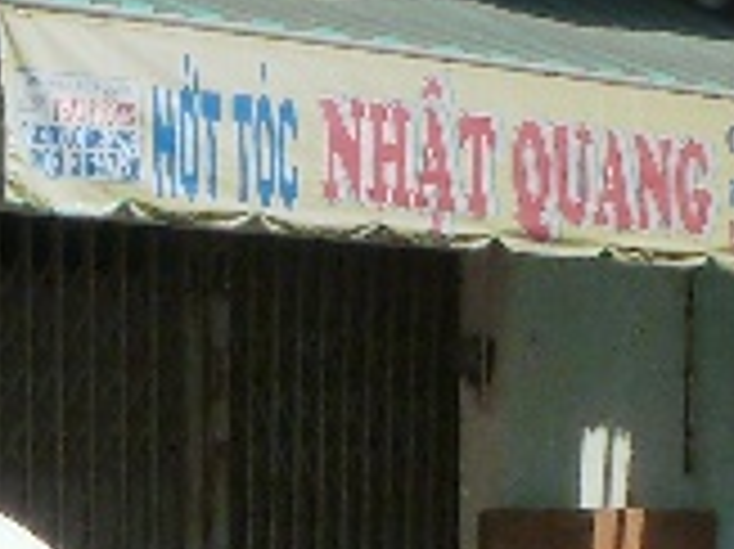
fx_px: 3199
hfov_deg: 13.0
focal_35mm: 151
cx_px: 108
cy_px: 1008
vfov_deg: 9.3
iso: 160
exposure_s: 1/500
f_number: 5.6
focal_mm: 4.3
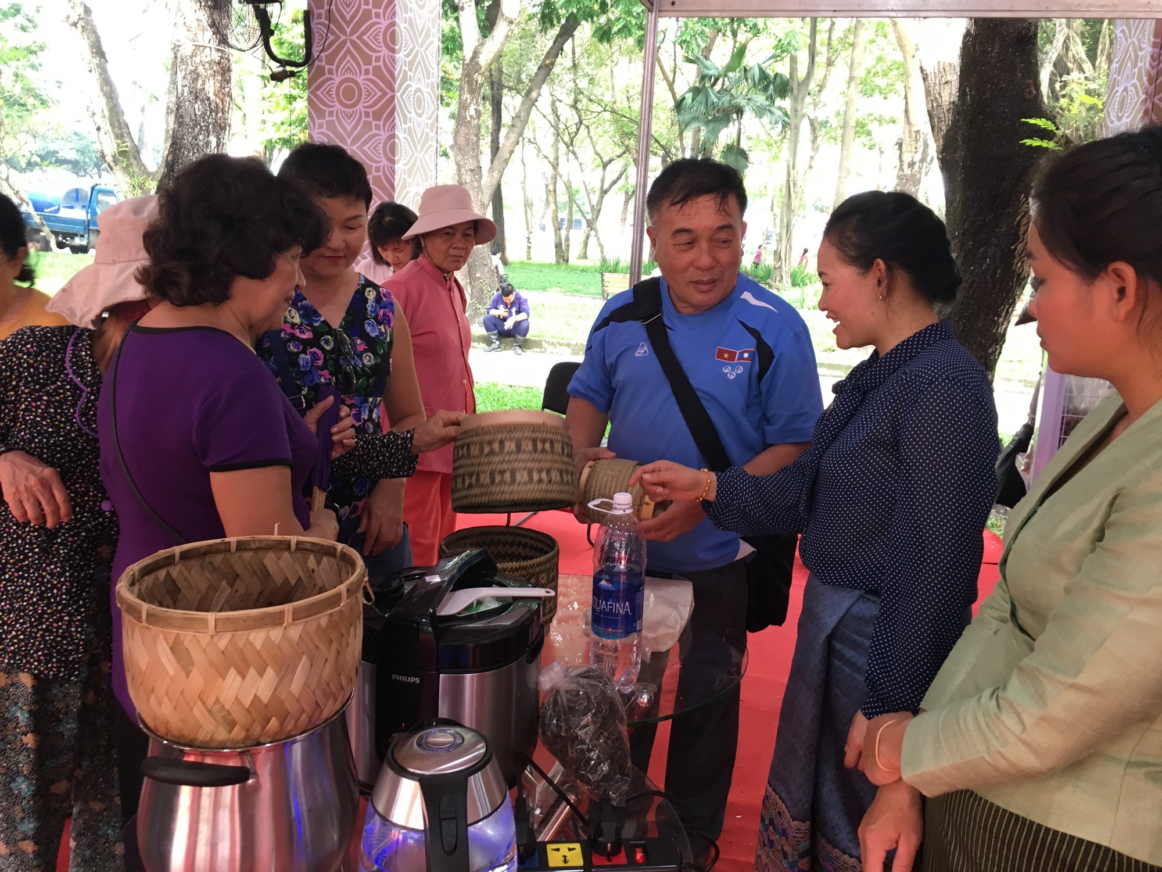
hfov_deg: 61.7
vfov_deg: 48.2
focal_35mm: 29
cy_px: 436
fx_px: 973
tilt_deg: -11.1
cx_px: 581
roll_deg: -2.5
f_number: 2.2
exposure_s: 1/33
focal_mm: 4.15
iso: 64
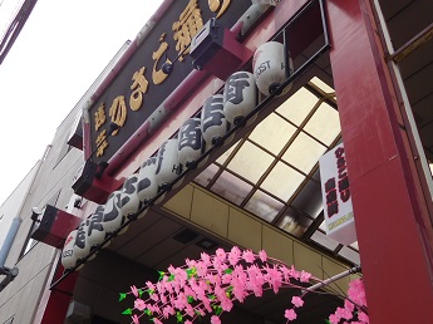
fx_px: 487
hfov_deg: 47.9
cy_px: 108
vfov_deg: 36.4
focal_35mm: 39
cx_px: 220
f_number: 3.5
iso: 125
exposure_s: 1/400
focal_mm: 5
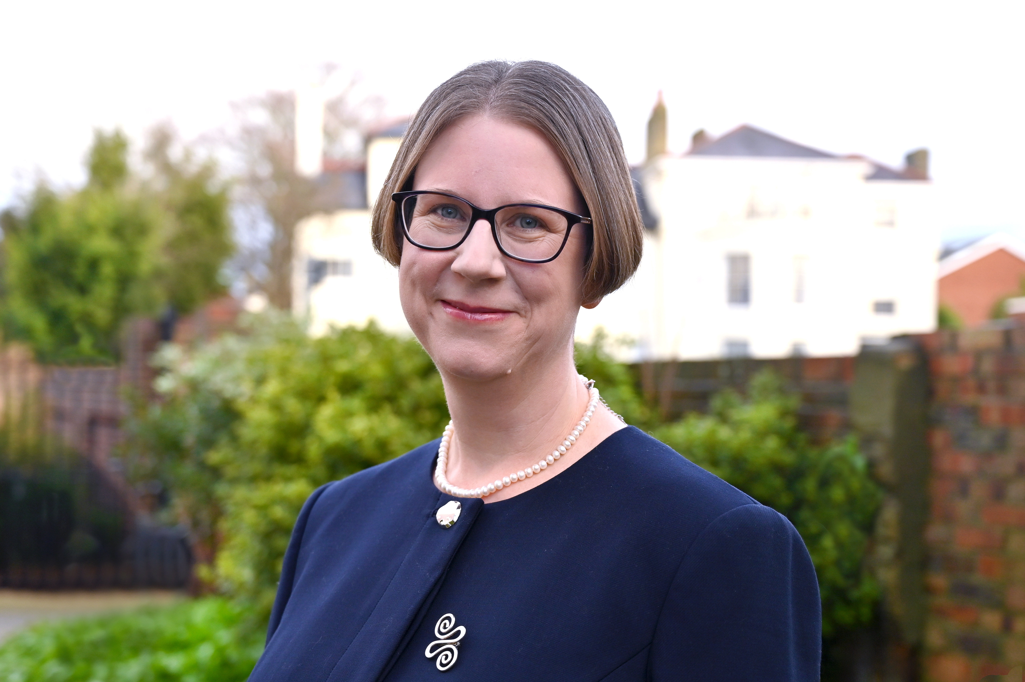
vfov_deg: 27.0
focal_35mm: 50
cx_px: 512
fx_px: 1423
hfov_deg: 39.6
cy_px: 341
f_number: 4
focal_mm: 50
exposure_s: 1/640
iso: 400
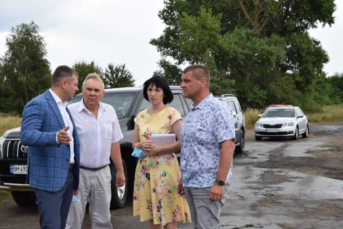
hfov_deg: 29.8
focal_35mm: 68
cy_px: 114
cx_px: 172
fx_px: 643
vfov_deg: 20.2
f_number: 8
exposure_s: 1/320
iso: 200
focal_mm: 45
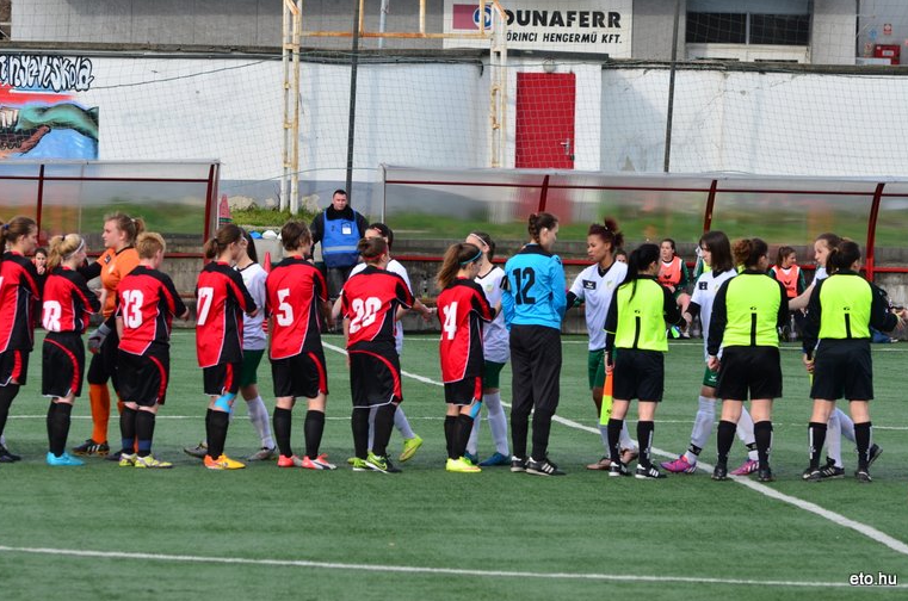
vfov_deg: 6.0
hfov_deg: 9.0
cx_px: 444
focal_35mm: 229
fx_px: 5752
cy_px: 292
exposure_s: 1/640
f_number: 5.6
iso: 200
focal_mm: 145
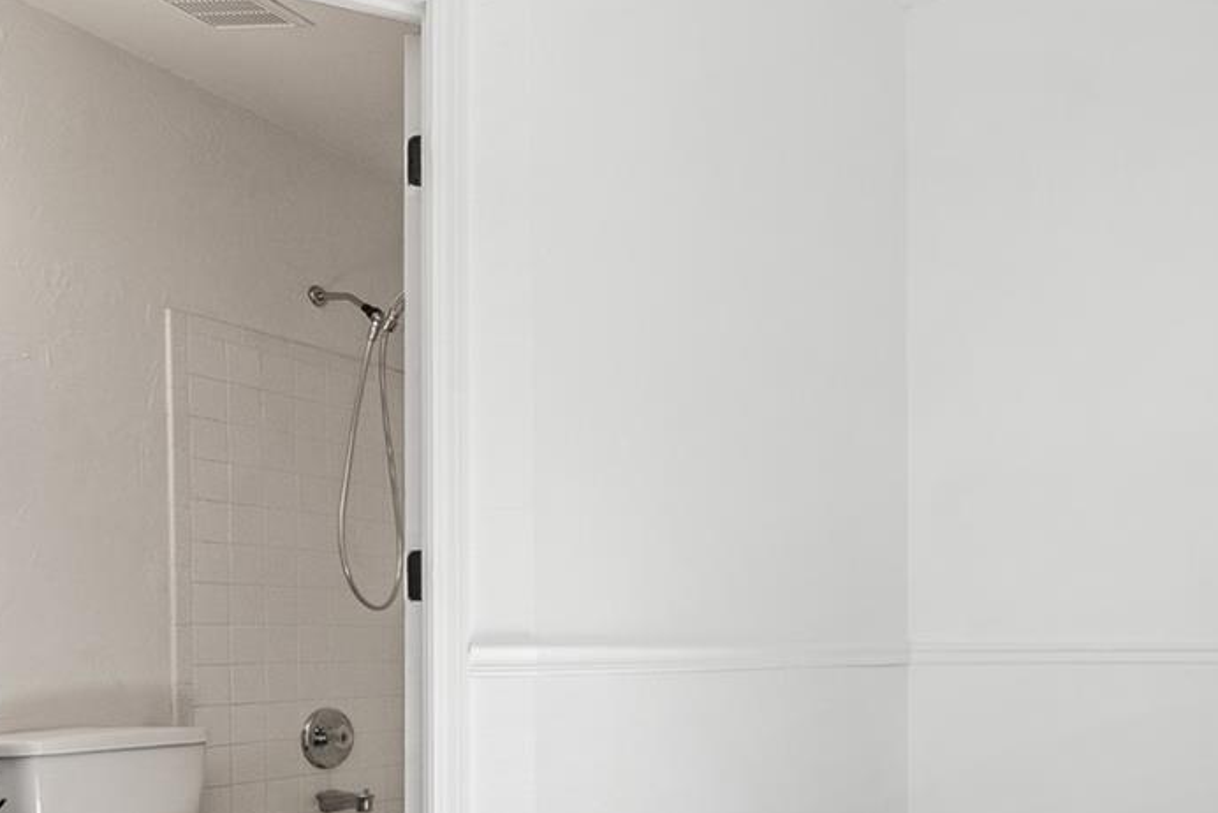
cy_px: 626
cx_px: 1311
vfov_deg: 35.1
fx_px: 1252
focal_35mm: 37
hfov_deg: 42.1
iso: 200
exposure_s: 1/400
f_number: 8
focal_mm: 16
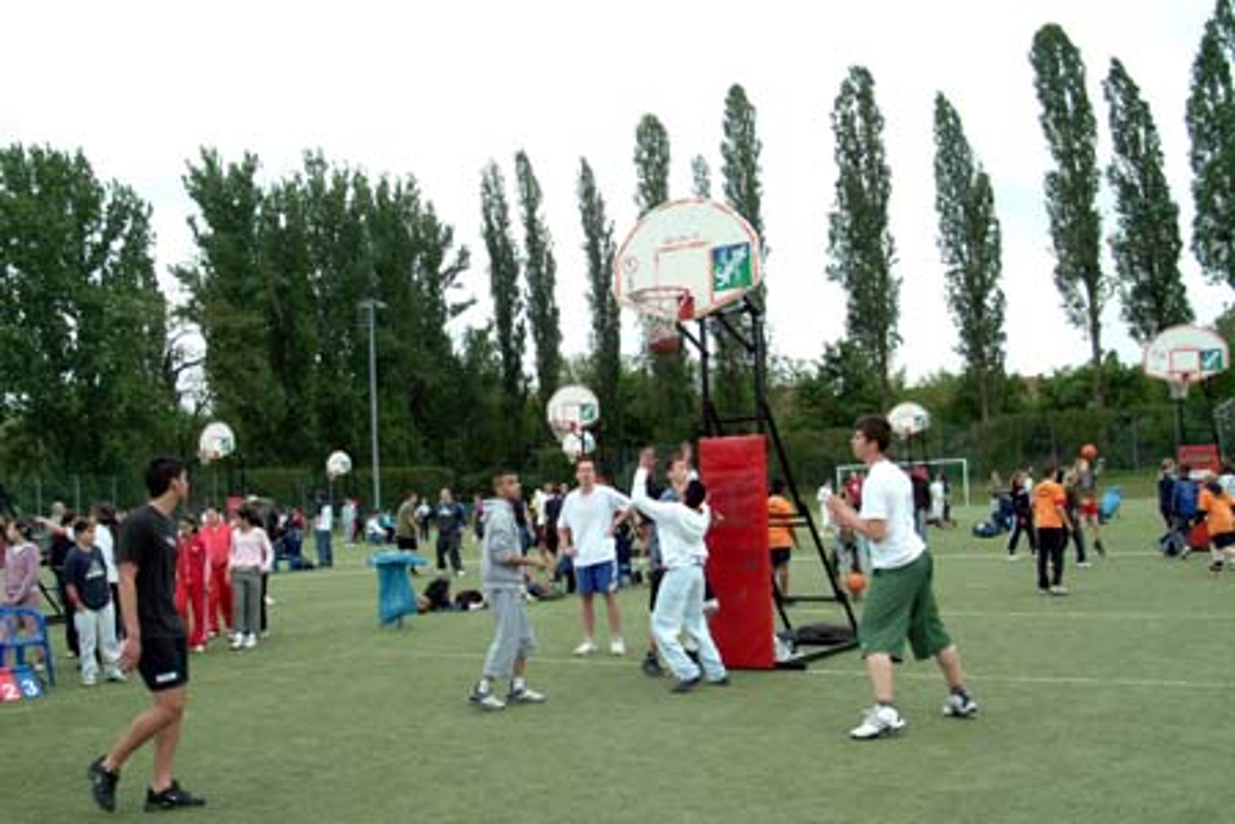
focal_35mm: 38
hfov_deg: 51.3
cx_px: 618
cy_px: 412
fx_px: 1286
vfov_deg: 35.5
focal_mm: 25
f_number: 8
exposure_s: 1/250
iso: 400
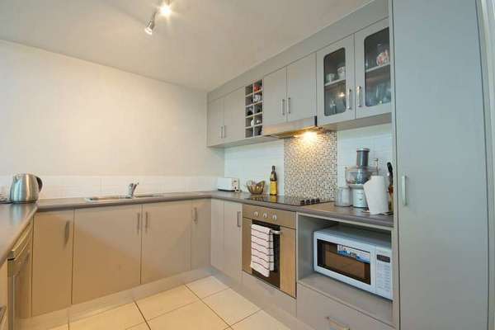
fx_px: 206
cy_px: 165
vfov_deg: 77.3
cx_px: 248
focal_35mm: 15
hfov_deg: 100.4
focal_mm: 10
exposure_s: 3.2
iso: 100
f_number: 13
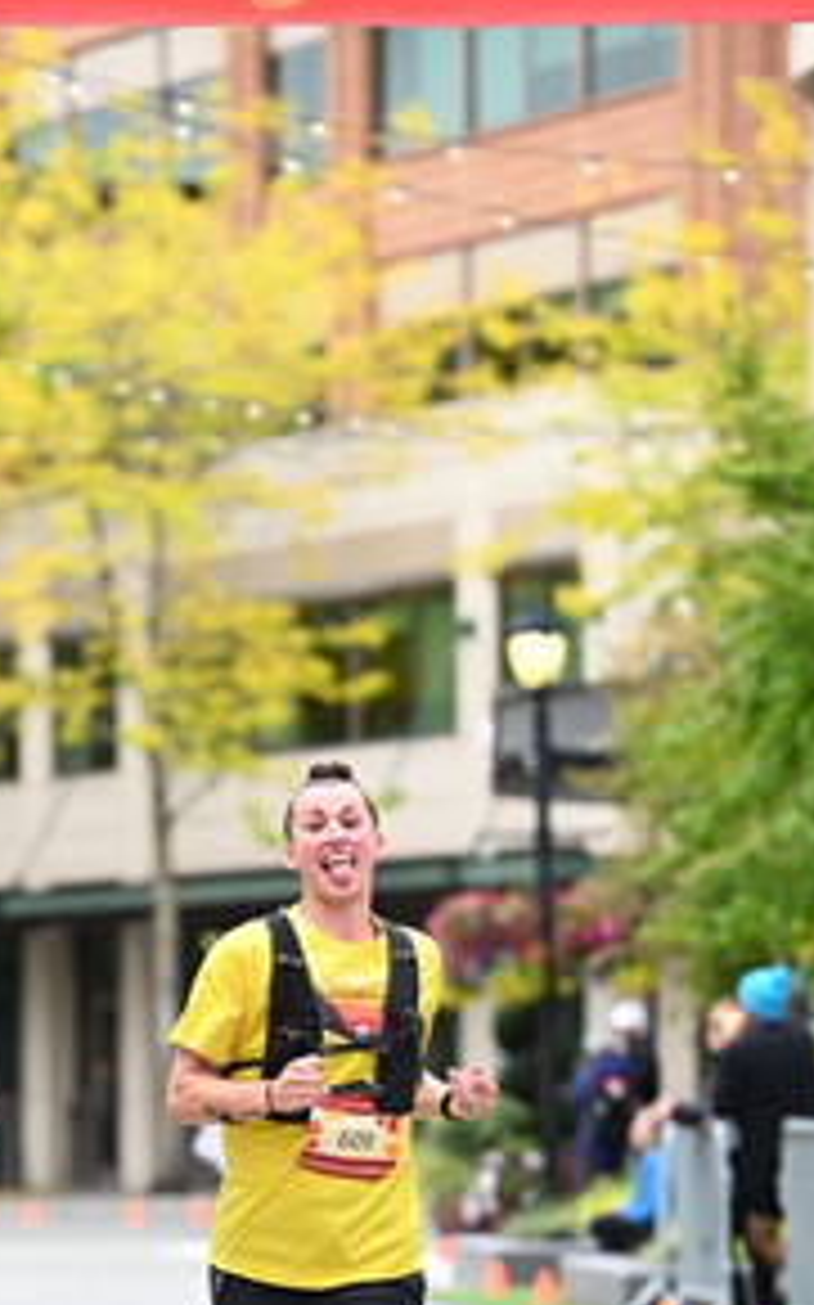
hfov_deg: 6.2
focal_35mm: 213
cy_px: 1026
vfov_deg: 9.8
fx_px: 7568
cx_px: 250
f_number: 2.8
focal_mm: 110
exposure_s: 1/2000
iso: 640
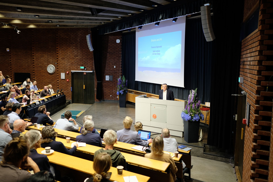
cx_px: 136
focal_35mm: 35
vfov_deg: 37.9
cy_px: 91
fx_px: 265
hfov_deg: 54.4
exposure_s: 1/80
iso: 800
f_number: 2
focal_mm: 23
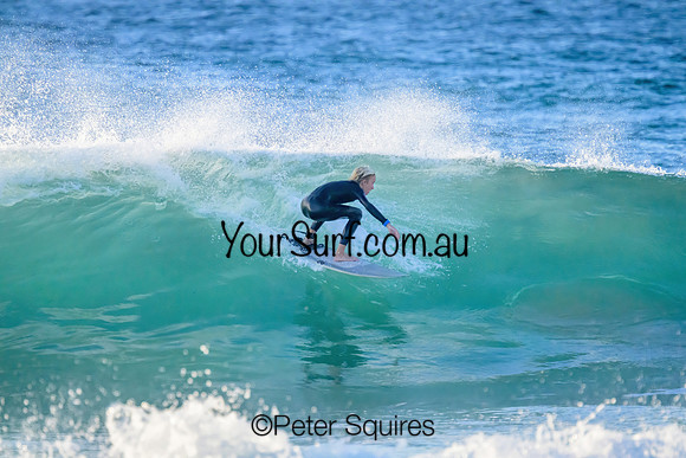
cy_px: 229
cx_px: 343
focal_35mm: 800
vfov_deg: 1.7
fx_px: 15247
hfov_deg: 2.6
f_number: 11
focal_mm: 800
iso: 6400
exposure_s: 1/2000
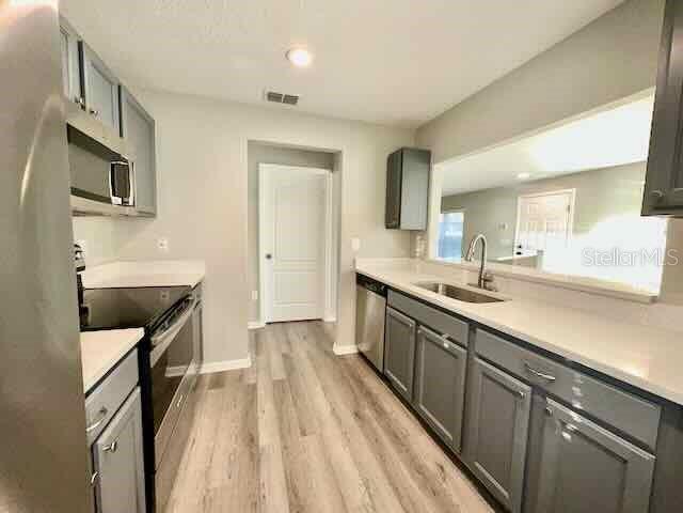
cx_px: 342
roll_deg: -1.2
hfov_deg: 102.1
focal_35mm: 14
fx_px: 276
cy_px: 256
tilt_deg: -5.6
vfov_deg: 85.7
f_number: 2.2
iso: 200
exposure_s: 1/120
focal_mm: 2.22
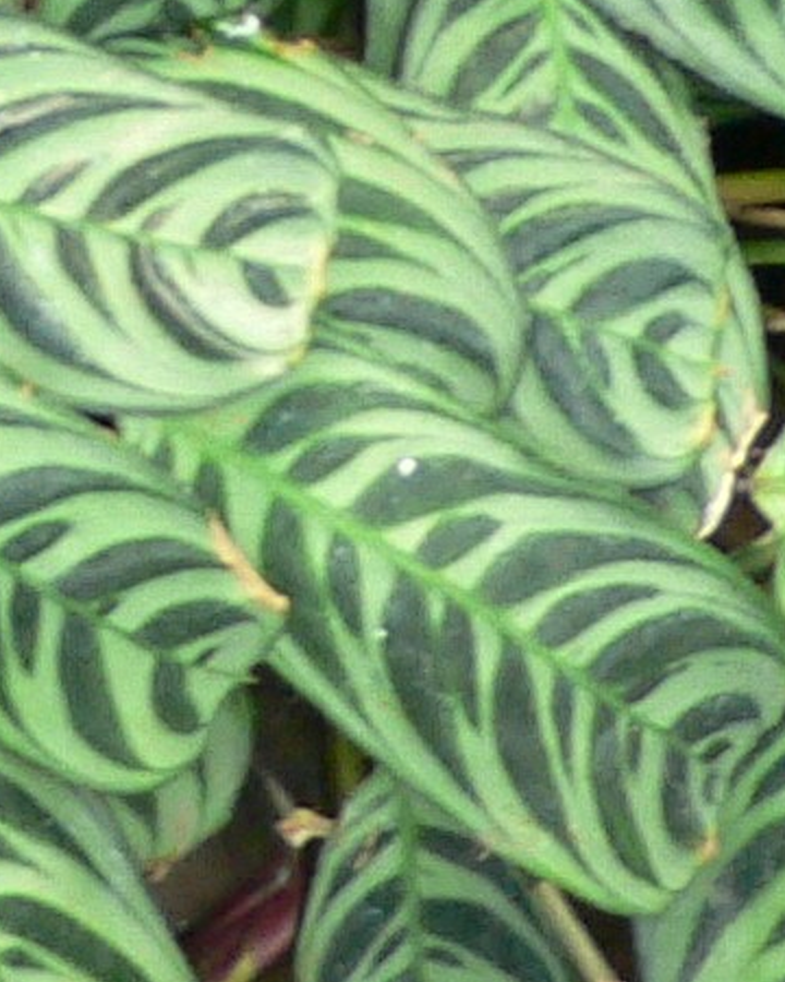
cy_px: -553
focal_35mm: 107
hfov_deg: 14.3
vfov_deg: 16.2
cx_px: 668
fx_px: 3107
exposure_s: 1/60
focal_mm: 4.6
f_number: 2.8
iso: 100
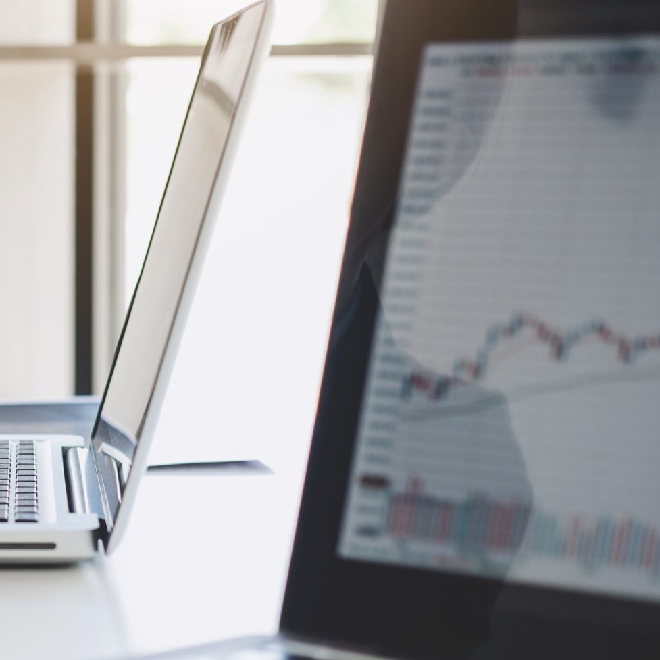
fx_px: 2545
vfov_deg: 14.8
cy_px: 395
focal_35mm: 118
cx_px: -69
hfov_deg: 14.4
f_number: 2.8
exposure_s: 1/160
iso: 200
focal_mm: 35
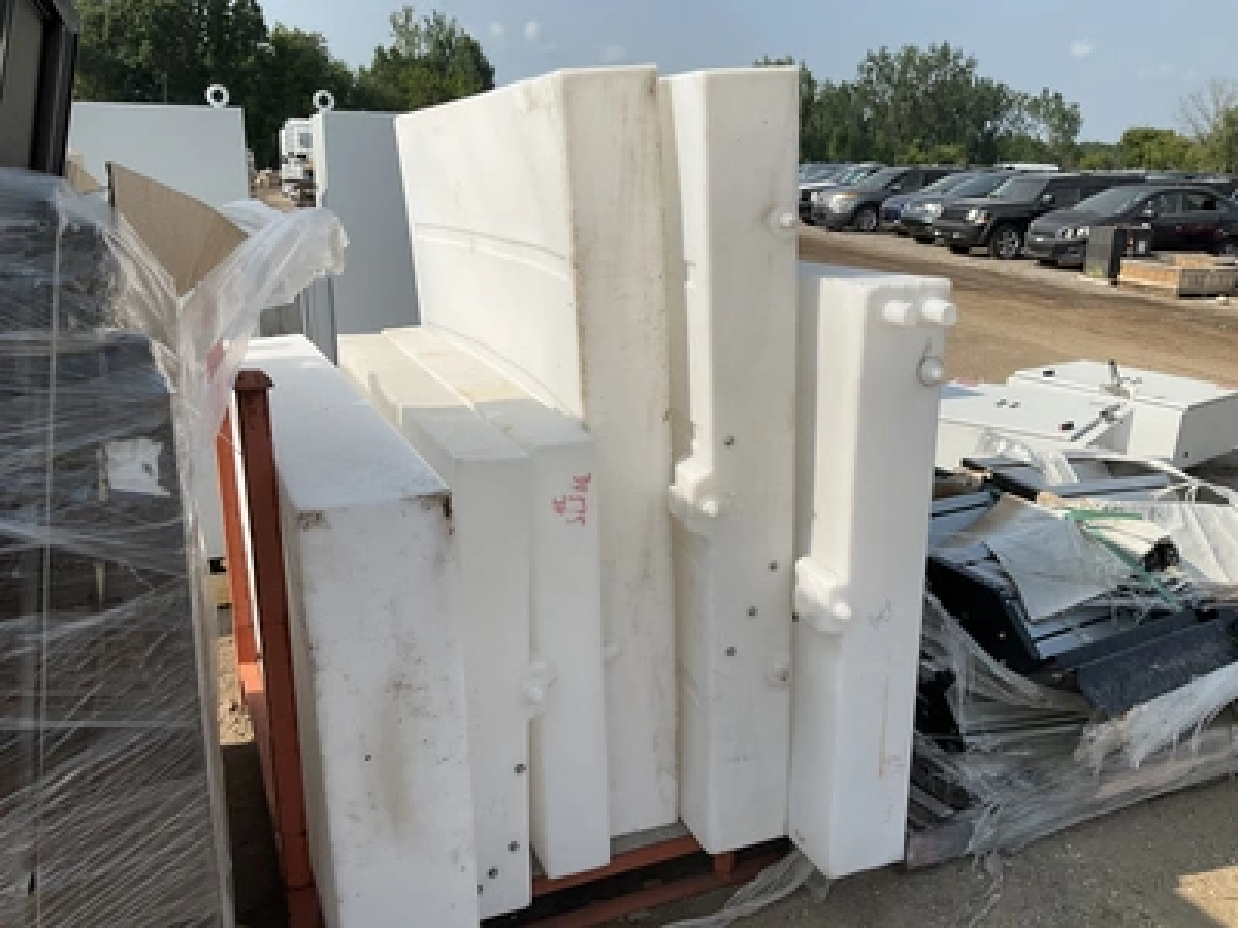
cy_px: 464
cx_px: 619
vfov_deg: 48.2
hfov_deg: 61.7
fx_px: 1037
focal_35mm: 29
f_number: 1.8
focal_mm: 3
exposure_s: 1/2667
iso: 25
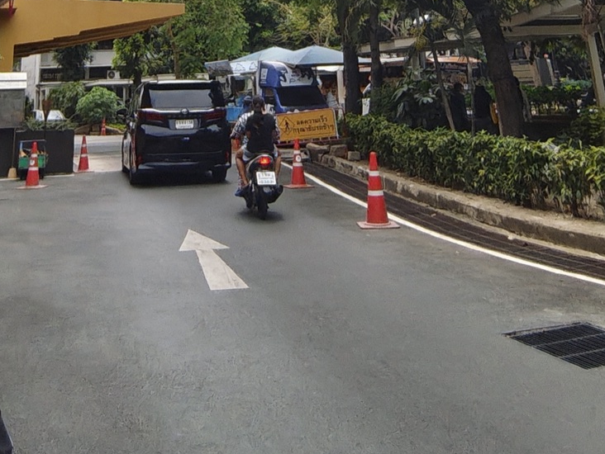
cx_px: 245
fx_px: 717
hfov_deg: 45.5
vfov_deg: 28.1
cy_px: -158
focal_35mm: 41
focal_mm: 1.64
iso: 50
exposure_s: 1/1774
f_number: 2.2
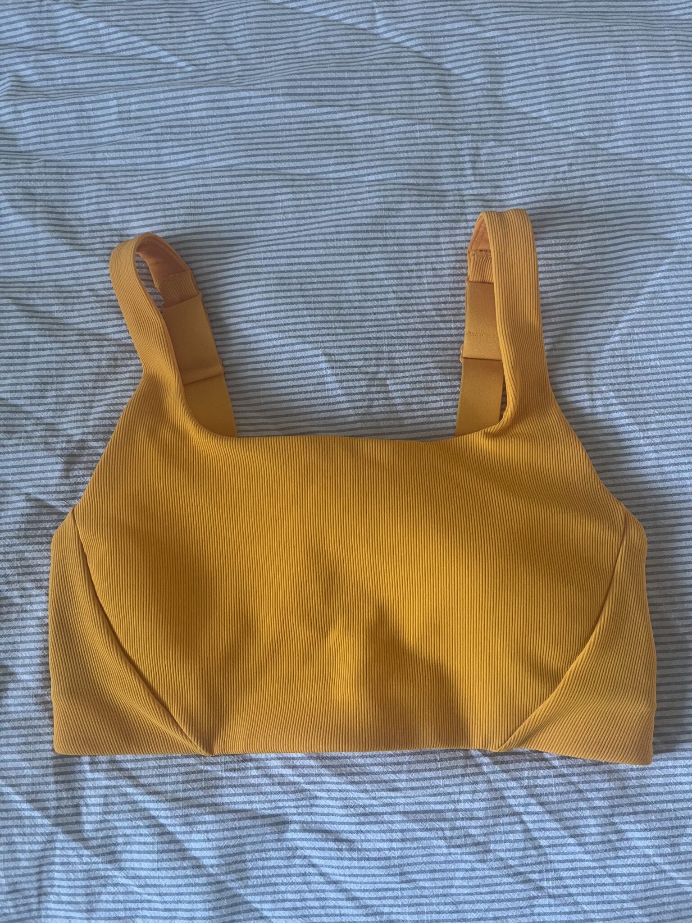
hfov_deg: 53.1
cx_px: 346
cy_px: 462
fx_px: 693
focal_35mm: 26
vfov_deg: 67.3
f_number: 1.6
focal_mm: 5.1
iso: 400
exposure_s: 1/60
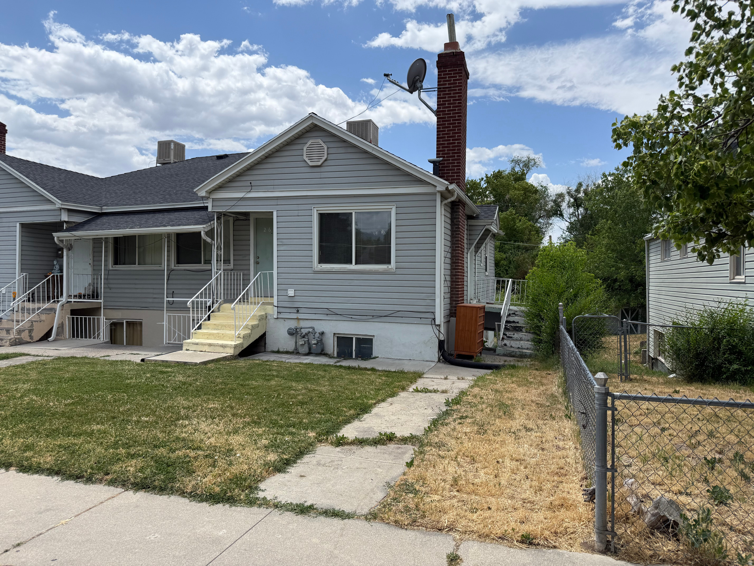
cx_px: 377
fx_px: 523
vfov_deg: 56.8
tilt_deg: -0.8
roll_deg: -0.7
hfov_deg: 71.6
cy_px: 283
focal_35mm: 24
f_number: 1.78
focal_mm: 6.76
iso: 80
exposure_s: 1/5714
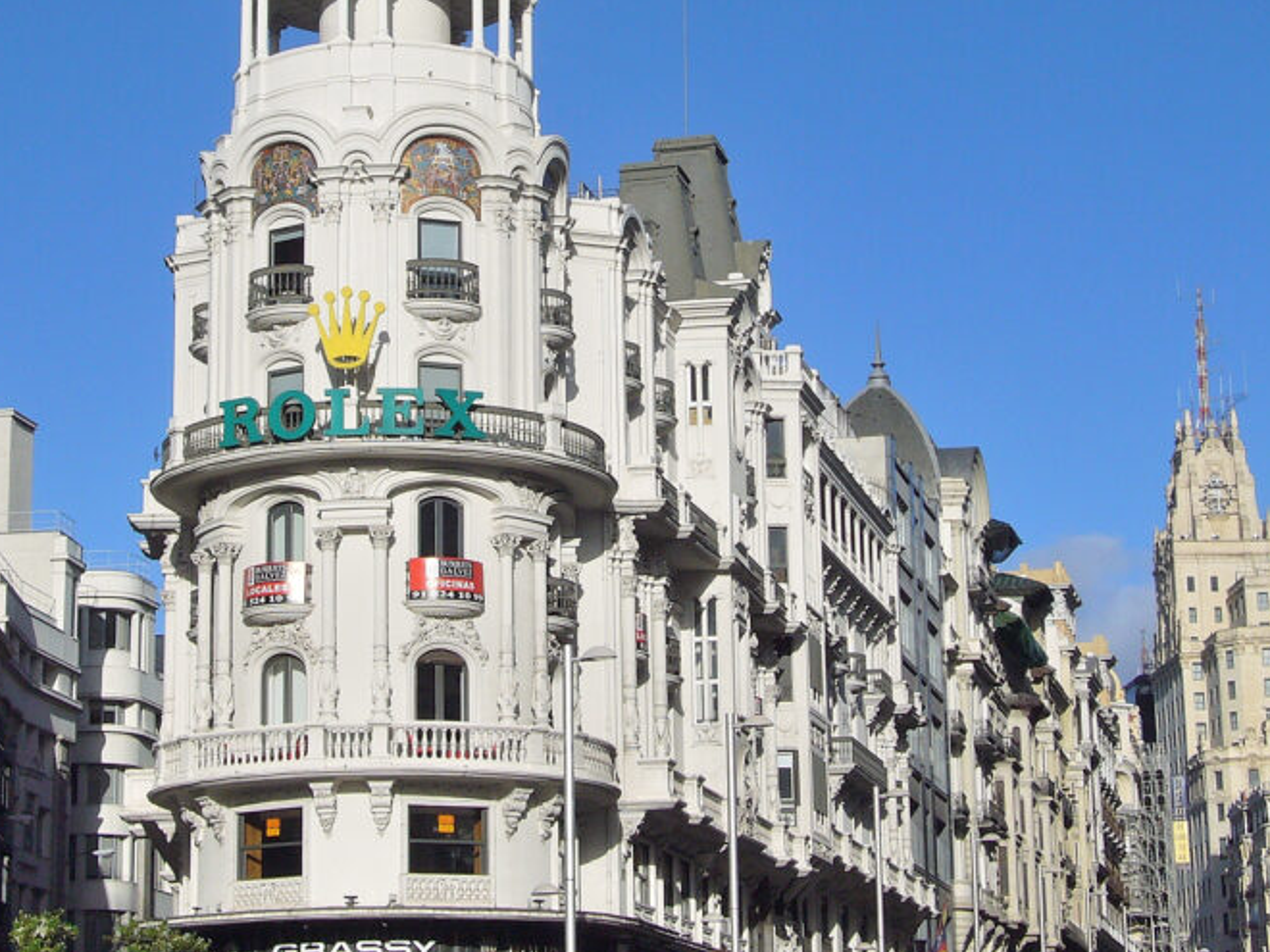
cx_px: 558
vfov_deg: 16.4
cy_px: 335
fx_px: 3302
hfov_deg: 21.8
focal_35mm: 90
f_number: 8
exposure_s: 1/320
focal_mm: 9.6
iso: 80
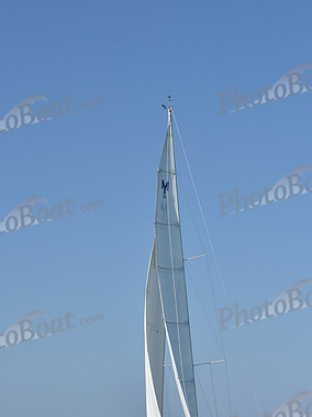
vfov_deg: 19.1
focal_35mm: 103
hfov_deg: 14.4
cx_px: 161
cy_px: 261
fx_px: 1239
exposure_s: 1/1600
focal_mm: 70
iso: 250
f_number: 8
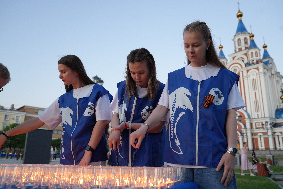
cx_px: 142
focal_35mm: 30
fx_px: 236
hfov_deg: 61.9
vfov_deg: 43.6
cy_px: 94
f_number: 4
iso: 1000
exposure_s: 1/160
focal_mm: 30
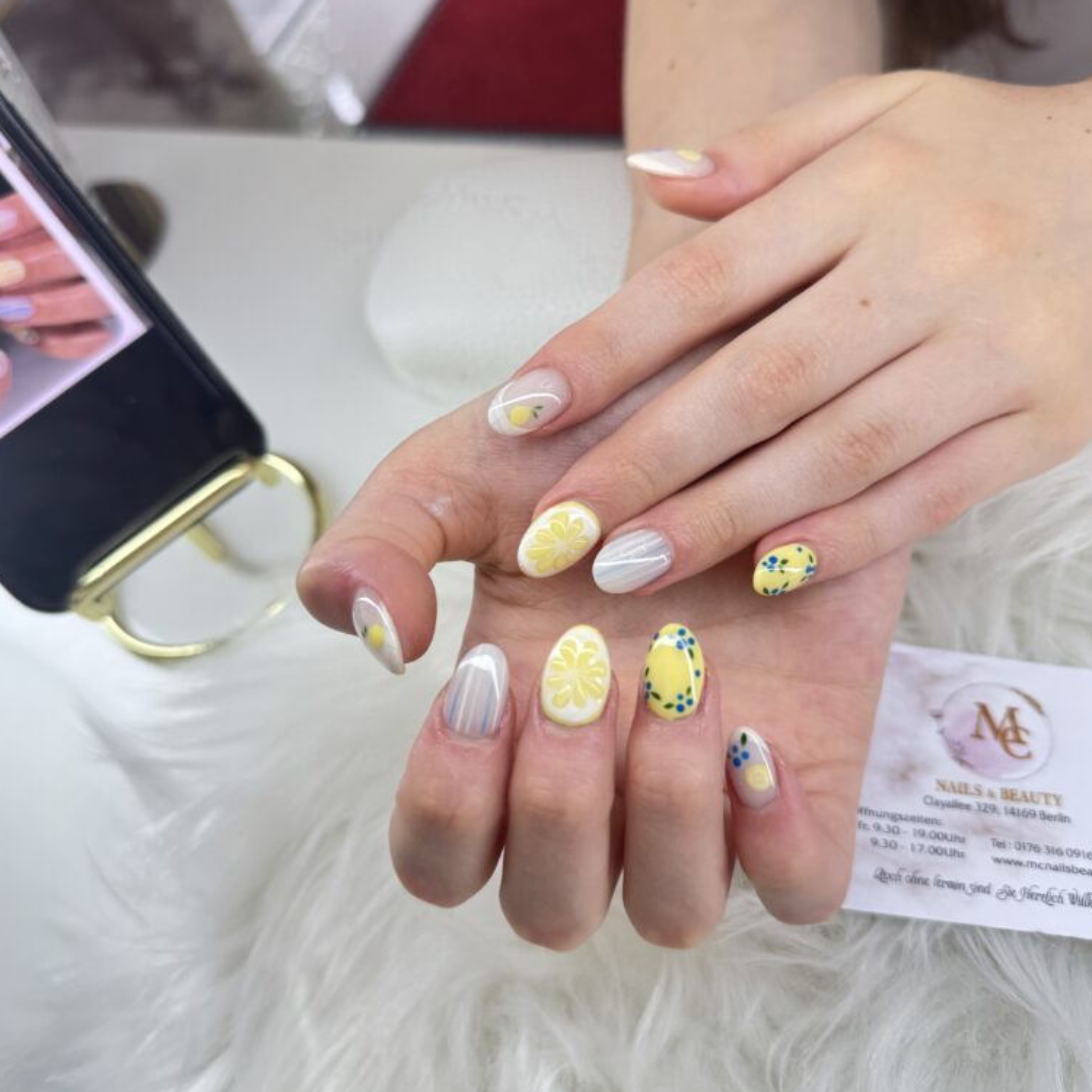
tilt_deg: -53.5
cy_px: 526
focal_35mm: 29
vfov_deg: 55.6
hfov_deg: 55.6
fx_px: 1035
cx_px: 553
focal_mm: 6.76
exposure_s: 1/124
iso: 50
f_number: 1.78
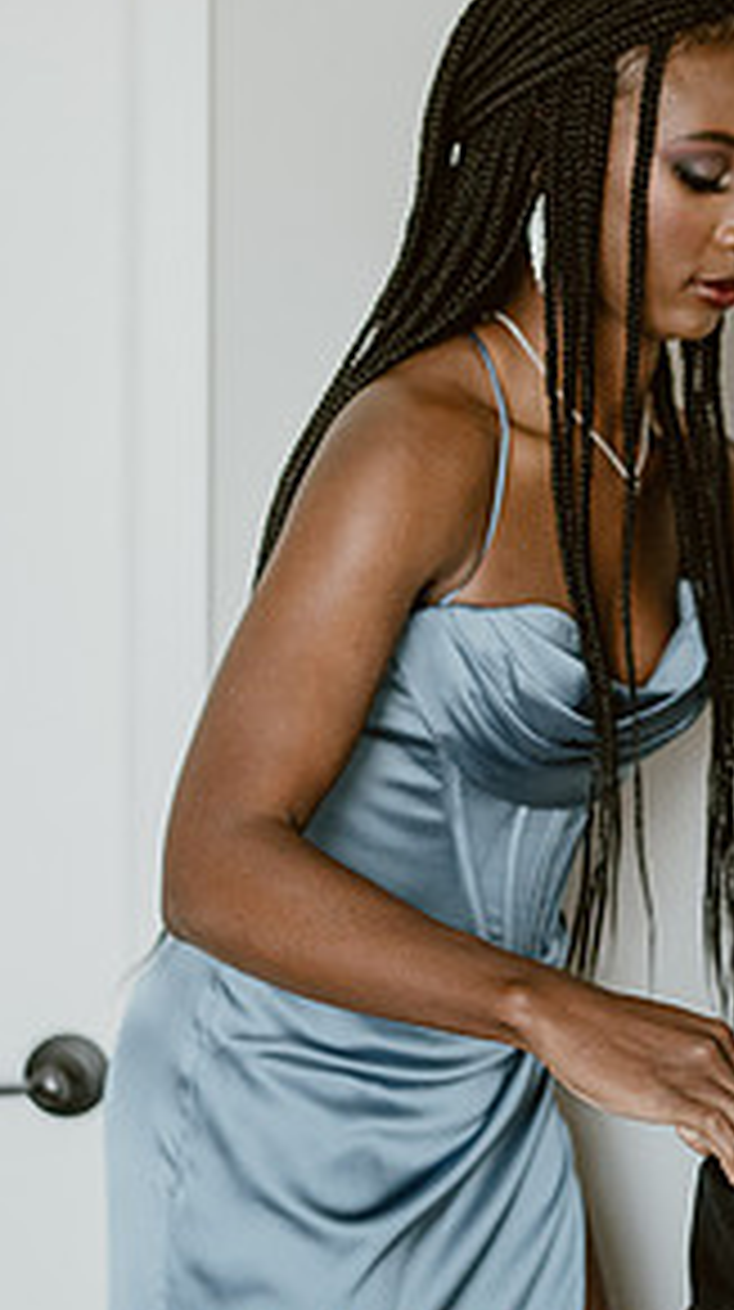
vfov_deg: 18.6
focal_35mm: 115
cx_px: 1081
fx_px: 3992
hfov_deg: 10.2
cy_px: 592
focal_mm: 55
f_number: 2.8
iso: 800
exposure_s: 1/200
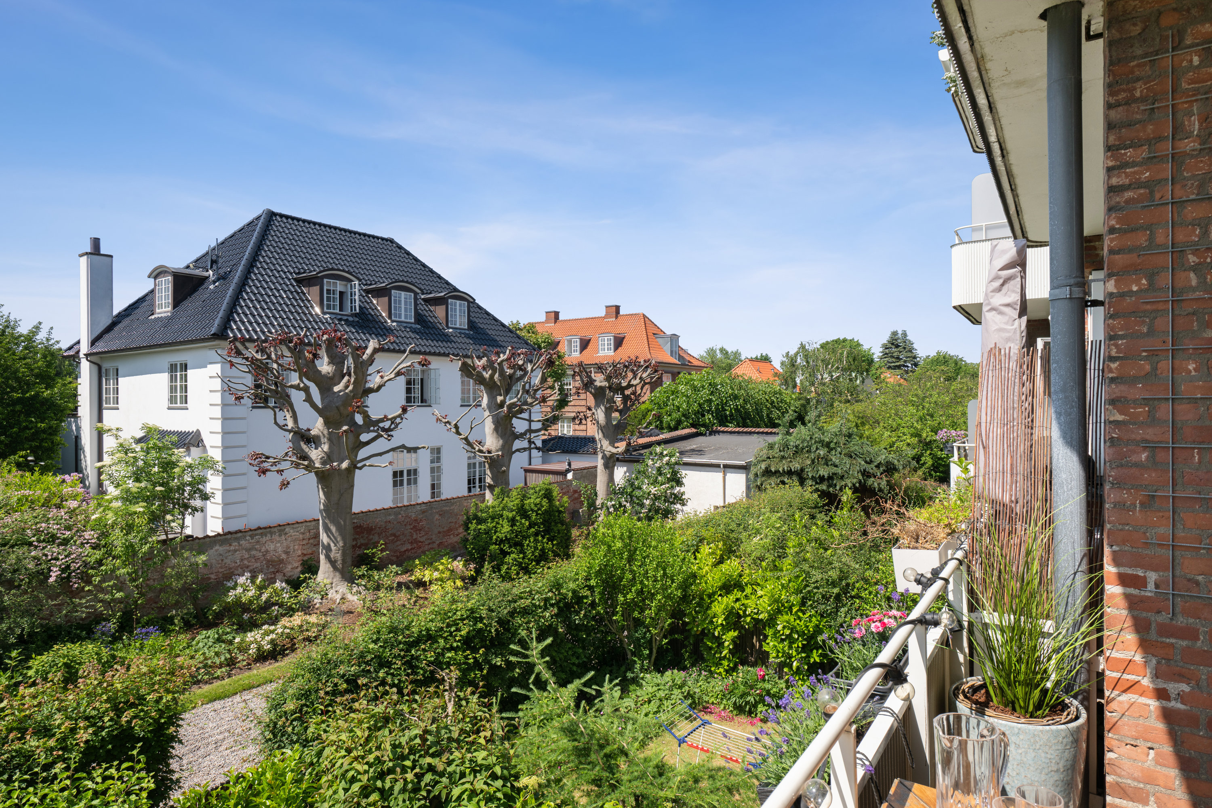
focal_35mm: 20
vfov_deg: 61.9
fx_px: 673
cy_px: 404
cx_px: 606
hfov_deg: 84.0
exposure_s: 1/200
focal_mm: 20
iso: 160
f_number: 10
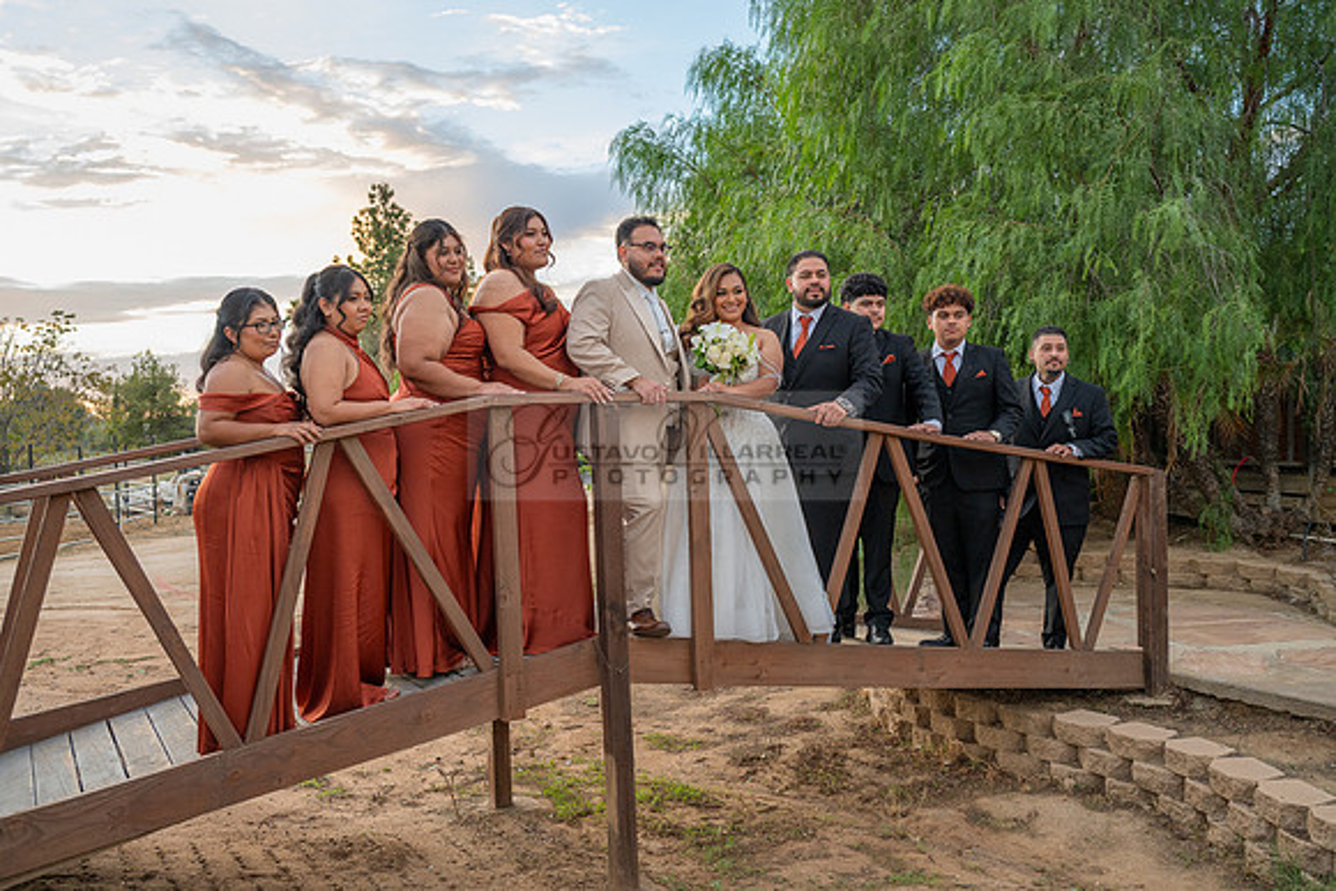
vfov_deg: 39.4
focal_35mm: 34
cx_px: 668
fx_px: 1243
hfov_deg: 56.5
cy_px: 446
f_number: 4
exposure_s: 1/200
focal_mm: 33.5
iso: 500
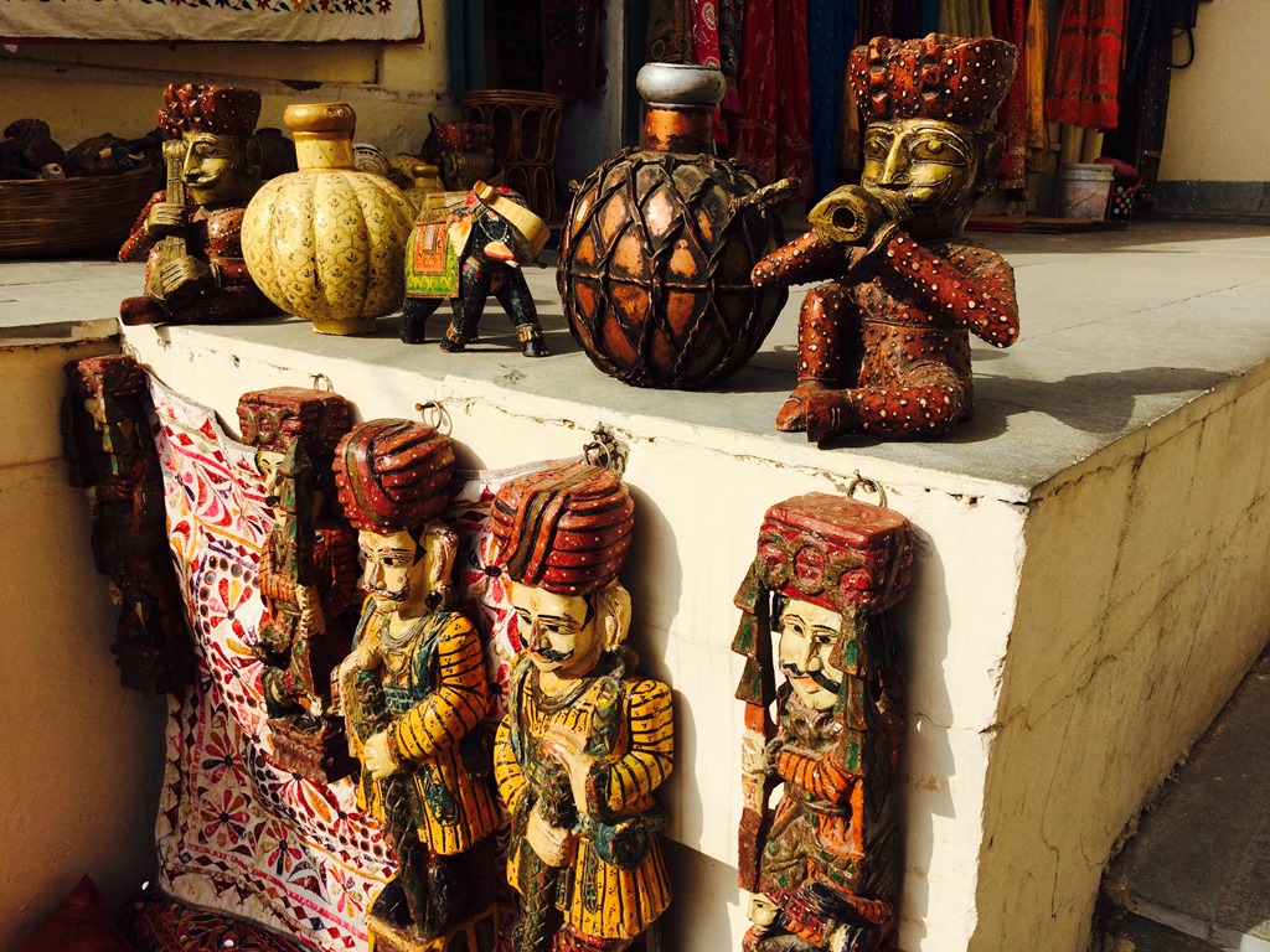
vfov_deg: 48.2
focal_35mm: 29
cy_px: 476
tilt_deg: -16.0
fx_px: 1064
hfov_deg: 61.7
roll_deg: -0.3
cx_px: 635
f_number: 2.2
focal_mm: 4.15
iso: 32
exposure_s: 1/2933
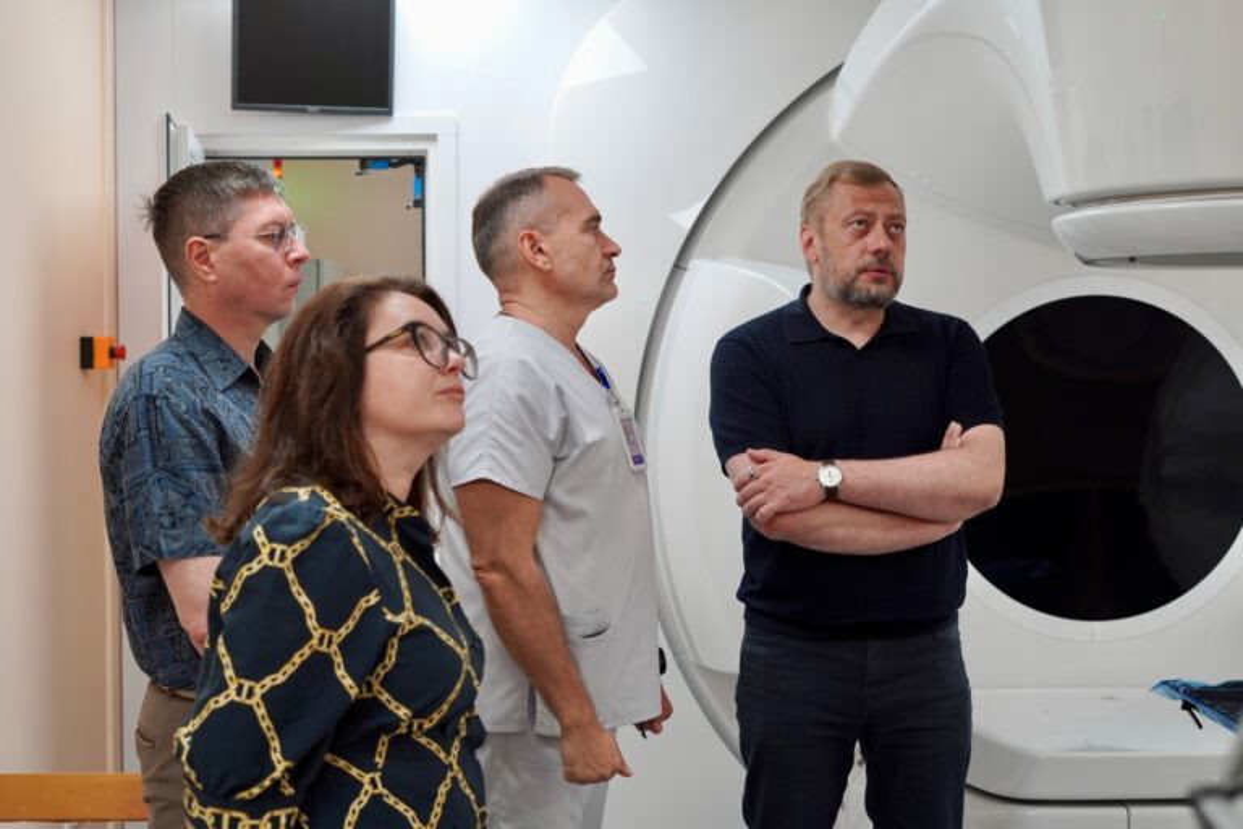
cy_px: 414
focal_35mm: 50
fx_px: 1726
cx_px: 622
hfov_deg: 39.6
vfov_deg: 27.0
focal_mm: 50
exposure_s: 1/160
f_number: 4
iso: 1000
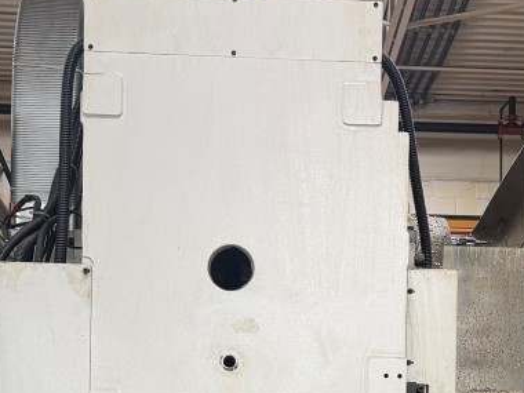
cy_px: 528
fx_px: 1378
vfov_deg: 15.4
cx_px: 321
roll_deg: +0.0
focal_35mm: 91
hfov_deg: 21.5
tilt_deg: +0.7
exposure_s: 1/60
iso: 125
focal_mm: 6.76
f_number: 1.78
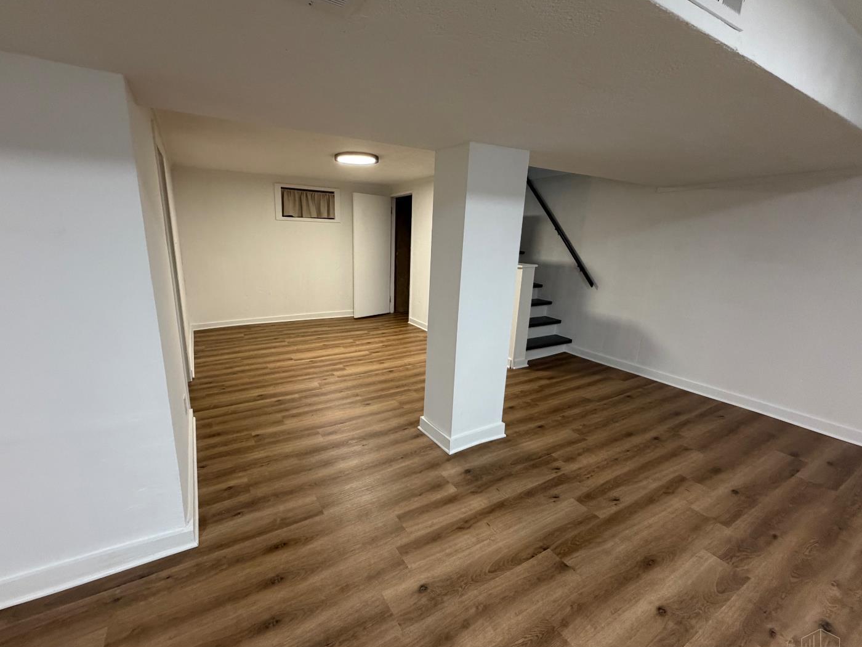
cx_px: 403
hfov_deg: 98.0
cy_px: 331
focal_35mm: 15
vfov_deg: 81.7
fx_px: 374
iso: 320
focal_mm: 2.22
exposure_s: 1/60
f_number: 2.2
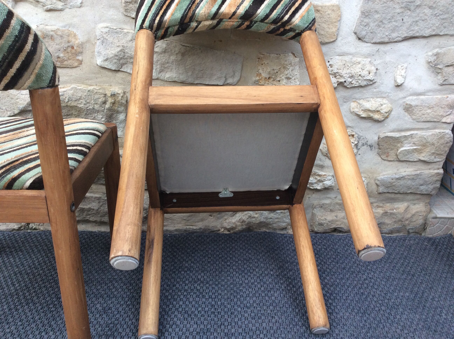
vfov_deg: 44.1
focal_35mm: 32
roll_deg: -0.6
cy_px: 170
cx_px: 227
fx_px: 419
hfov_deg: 56.9
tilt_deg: -22.5
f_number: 2.4
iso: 40
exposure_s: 1/50
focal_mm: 3.3
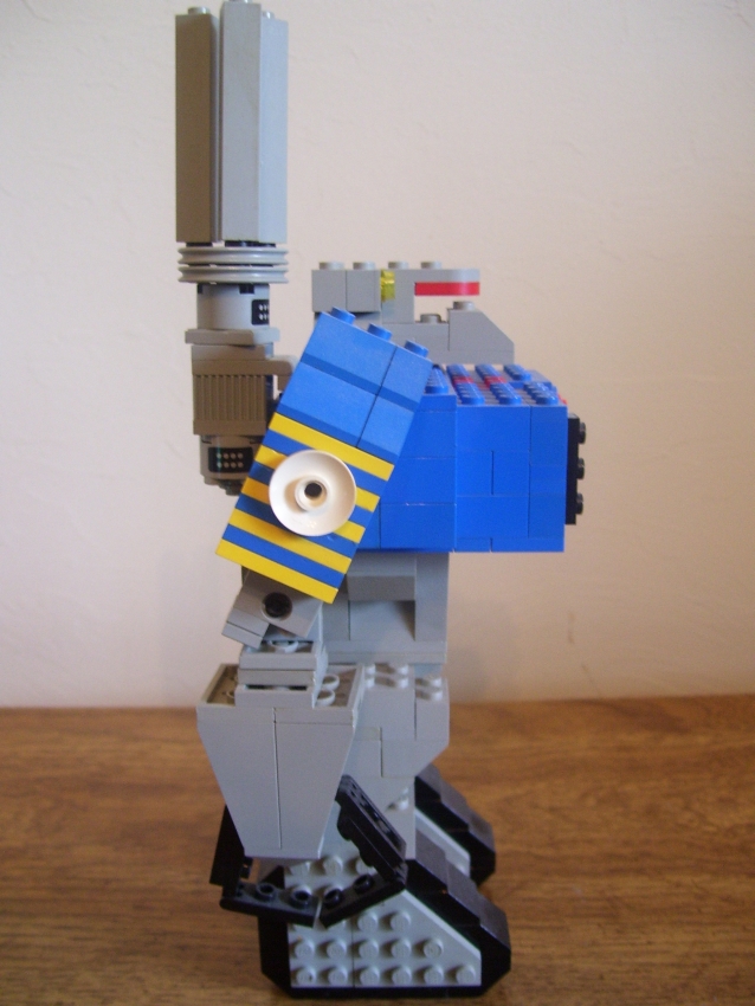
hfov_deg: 38.7
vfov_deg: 50.1
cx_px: 378
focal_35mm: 37
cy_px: 503
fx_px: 1075
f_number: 2.7
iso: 160
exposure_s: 1/8
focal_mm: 6
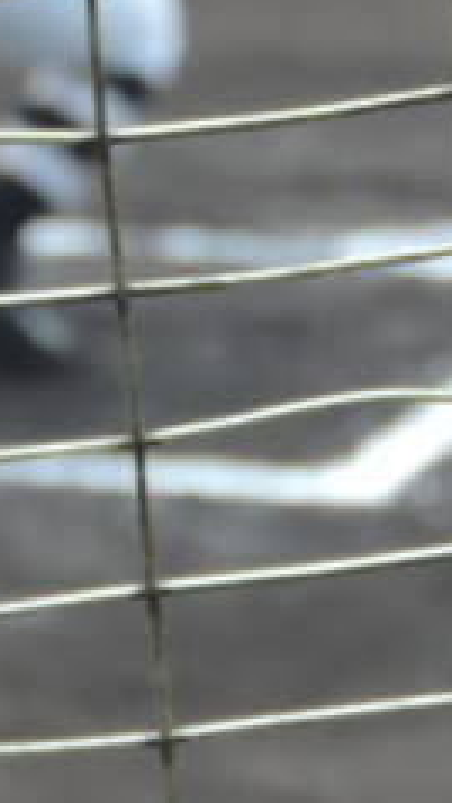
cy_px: 54
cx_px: -449
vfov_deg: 2.1
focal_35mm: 1008
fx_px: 21462
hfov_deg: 1.2
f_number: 4.7
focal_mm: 49
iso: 280
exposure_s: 1/200
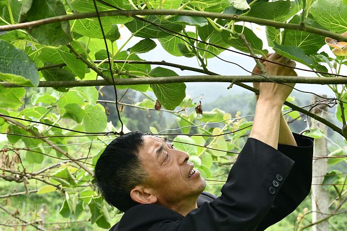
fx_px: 896
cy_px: 156
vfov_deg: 14.7
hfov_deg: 21.9
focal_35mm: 93
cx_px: 167
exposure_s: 1/200
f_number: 7.1
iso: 160
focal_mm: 50
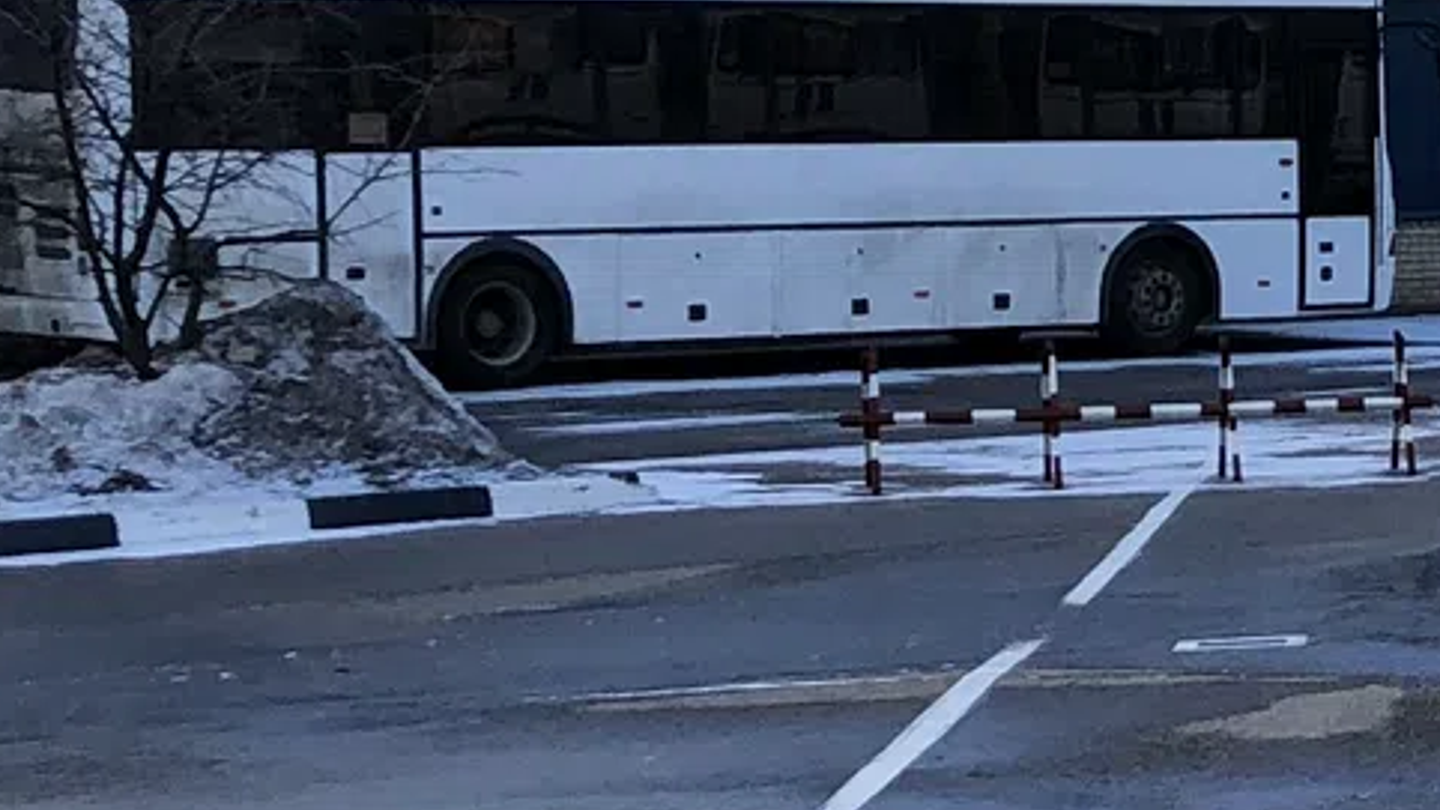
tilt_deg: -10.0
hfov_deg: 13.2
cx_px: 2285
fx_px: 5803
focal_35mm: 152
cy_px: 625
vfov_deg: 8.0
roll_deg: +0.2
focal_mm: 4
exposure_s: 1/463
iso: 20
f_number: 1.8
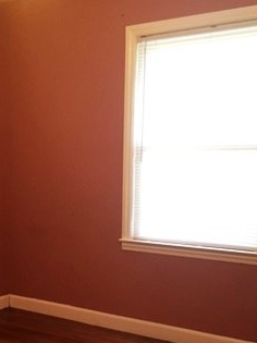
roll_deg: +1.8
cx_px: 21
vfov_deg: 31.8
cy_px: 280
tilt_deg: -12.9
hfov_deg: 24.0
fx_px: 584
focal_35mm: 59
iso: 125
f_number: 2.2
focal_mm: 4.15
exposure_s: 1/30
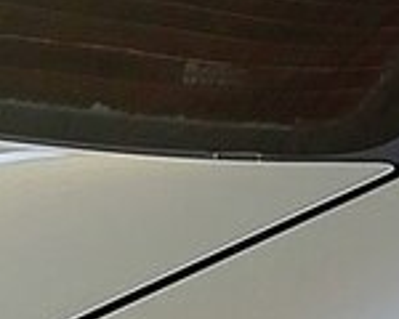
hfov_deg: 13.7
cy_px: 259
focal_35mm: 116
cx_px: 833
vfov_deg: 13.2
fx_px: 1370
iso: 40
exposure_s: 1/231
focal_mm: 3.6
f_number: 1.9
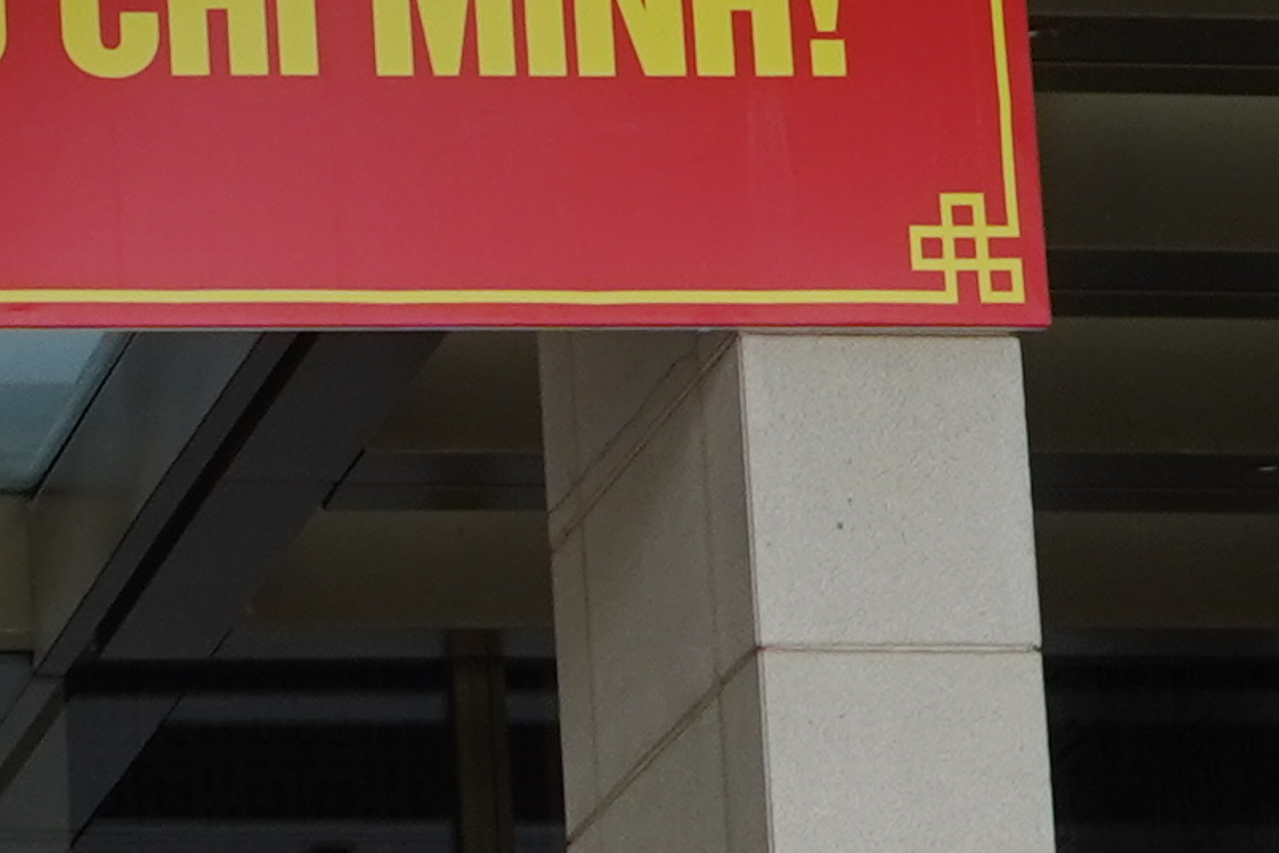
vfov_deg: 6.4
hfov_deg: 9.1
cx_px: -1440
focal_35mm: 211
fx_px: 7497
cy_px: 1406
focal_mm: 29
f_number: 16
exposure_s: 1/80
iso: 320
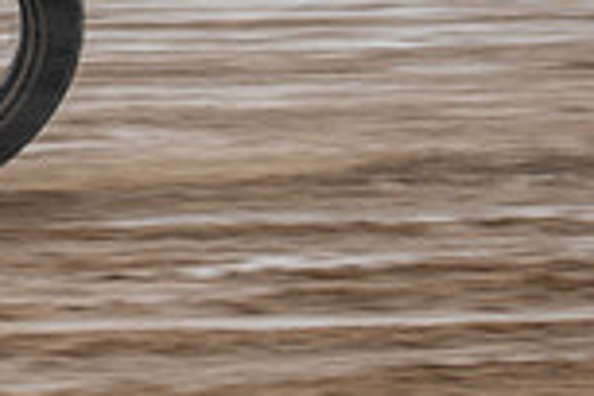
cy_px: -231
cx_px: -346
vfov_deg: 3.4
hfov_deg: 5.0
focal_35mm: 407
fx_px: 6715
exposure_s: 1/400
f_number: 4
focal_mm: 70
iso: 200
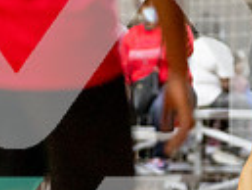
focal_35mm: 587
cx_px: 344
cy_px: 44
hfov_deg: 3.4
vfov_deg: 2.5
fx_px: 4277
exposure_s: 1/800
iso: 2500
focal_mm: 136
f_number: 2.8
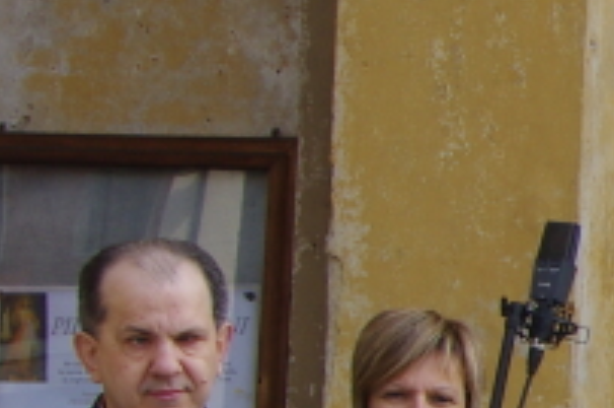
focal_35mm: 192
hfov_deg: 9.0
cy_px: 451
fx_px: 3270
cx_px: 1748
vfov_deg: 7.1
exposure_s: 1/60
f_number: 11
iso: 200
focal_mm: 21
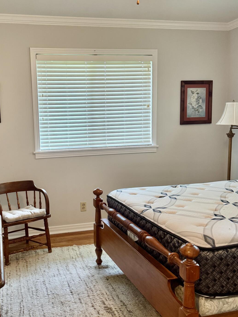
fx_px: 321
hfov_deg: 39.9
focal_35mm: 35
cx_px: 69
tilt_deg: -8.3
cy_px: 164
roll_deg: +3.6
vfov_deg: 52.6
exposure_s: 1/60
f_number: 1.78
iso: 320
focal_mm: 6.76
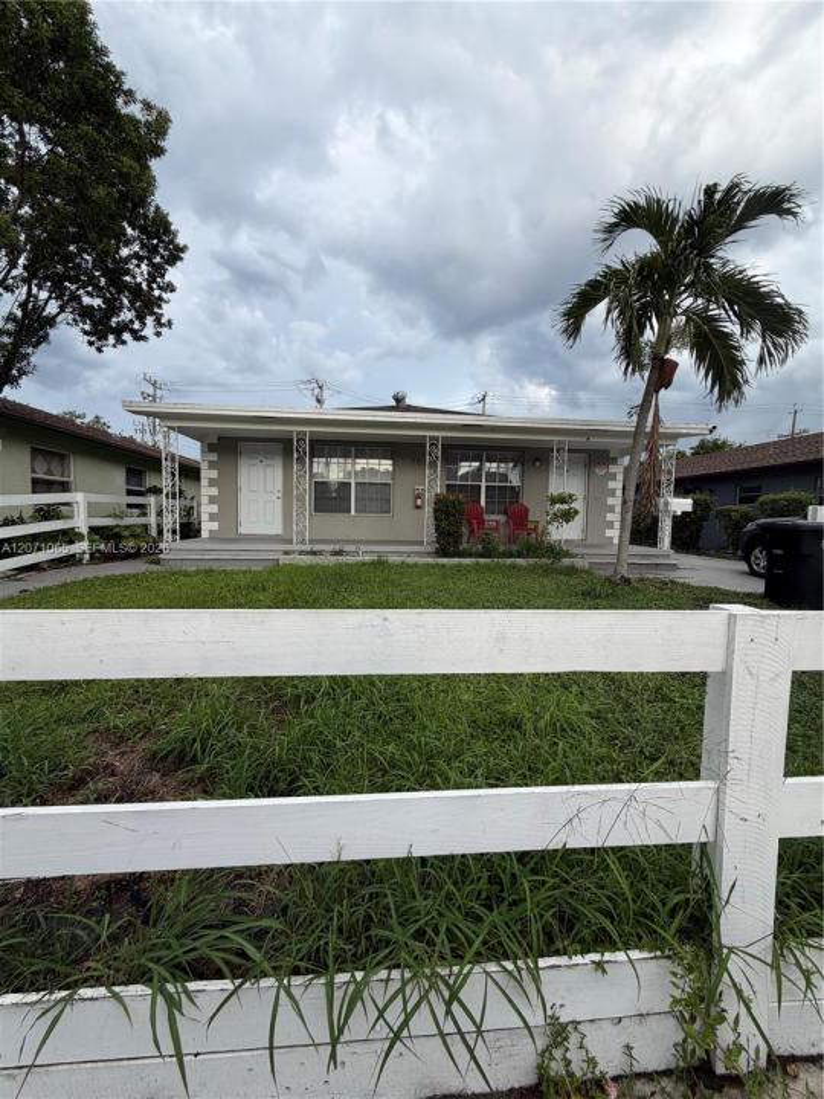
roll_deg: -1.5
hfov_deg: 85.7
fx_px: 444
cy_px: 550
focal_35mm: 14
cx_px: 412
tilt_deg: -3.8
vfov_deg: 102.1
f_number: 2.2
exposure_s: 1/502
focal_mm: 2.22
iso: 50
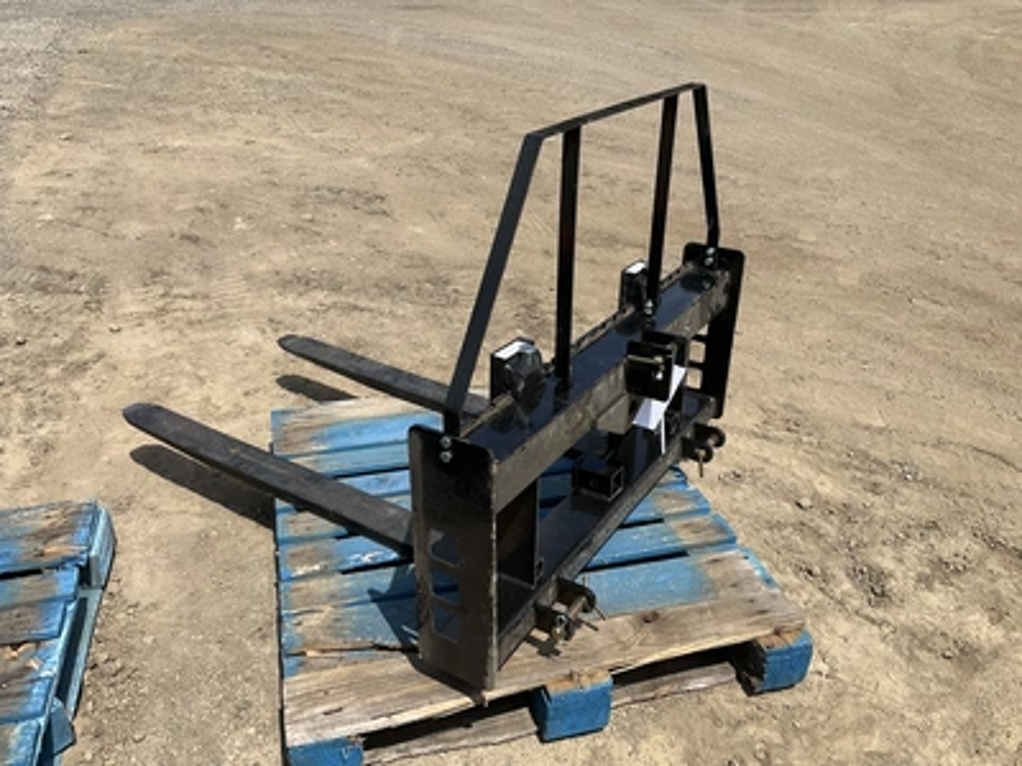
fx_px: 856
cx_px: 511
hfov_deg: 61.7
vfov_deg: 48.2
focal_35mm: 29
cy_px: 383
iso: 25
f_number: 1.8
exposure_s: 1/2320
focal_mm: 3
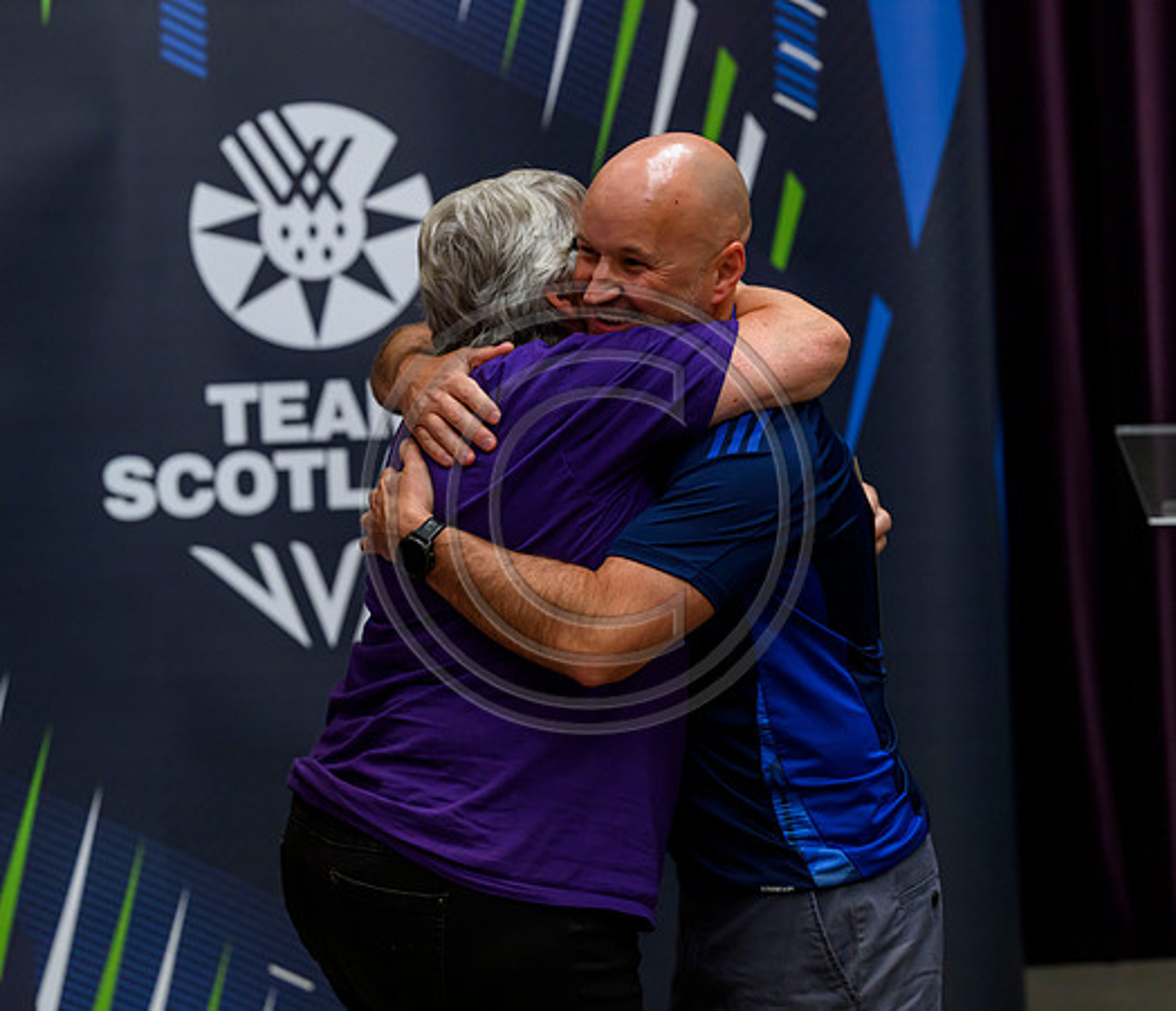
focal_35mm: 87
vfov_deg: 18.4
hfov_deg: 21.4
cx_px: 609
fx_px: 3113
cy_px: 506
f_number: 3.5
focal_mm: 74
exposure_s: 1/400
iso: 4000
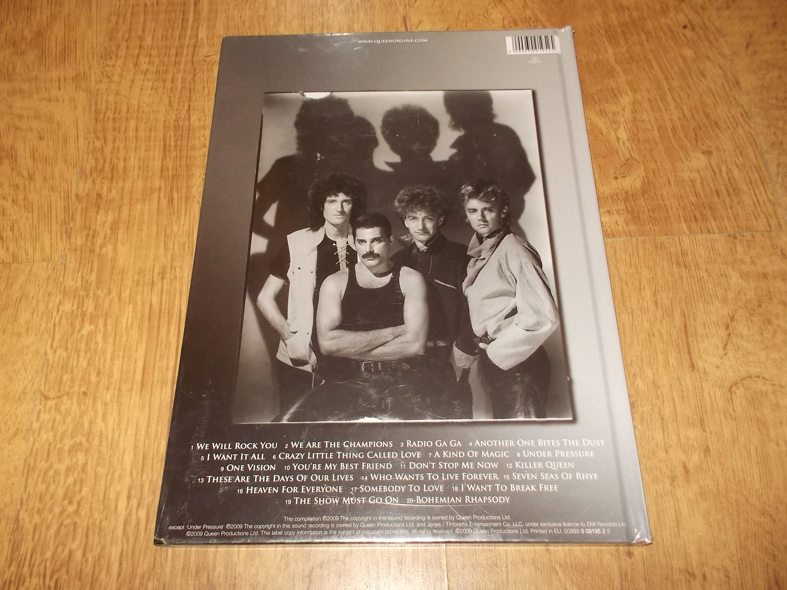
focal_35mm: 29
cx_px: 394
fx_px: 659
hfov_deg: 61.7
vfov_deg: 48.2
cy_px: 295
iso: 200
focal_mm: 4.1
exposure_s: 1/30
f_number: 3.3
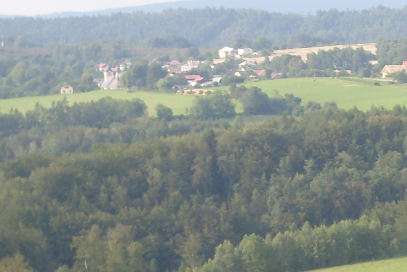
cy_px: 353
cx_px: 522
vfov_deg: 5.5
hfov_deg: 8.2
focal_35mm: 247
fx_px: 2793
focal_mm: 13.5
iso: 80
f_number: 4
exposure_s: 1/180
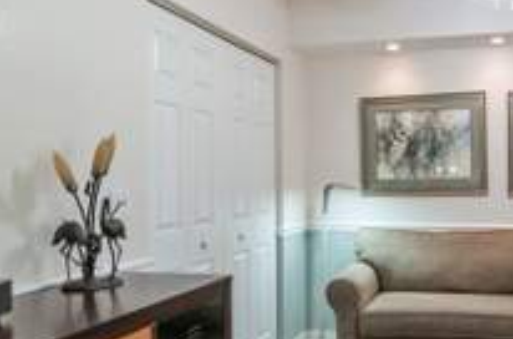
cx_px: 374
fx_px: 497
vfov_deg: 36.5
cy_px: 267
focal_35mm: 35
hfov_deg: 52.6
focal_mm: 10
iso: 200
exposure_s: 1/1.67
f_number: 8
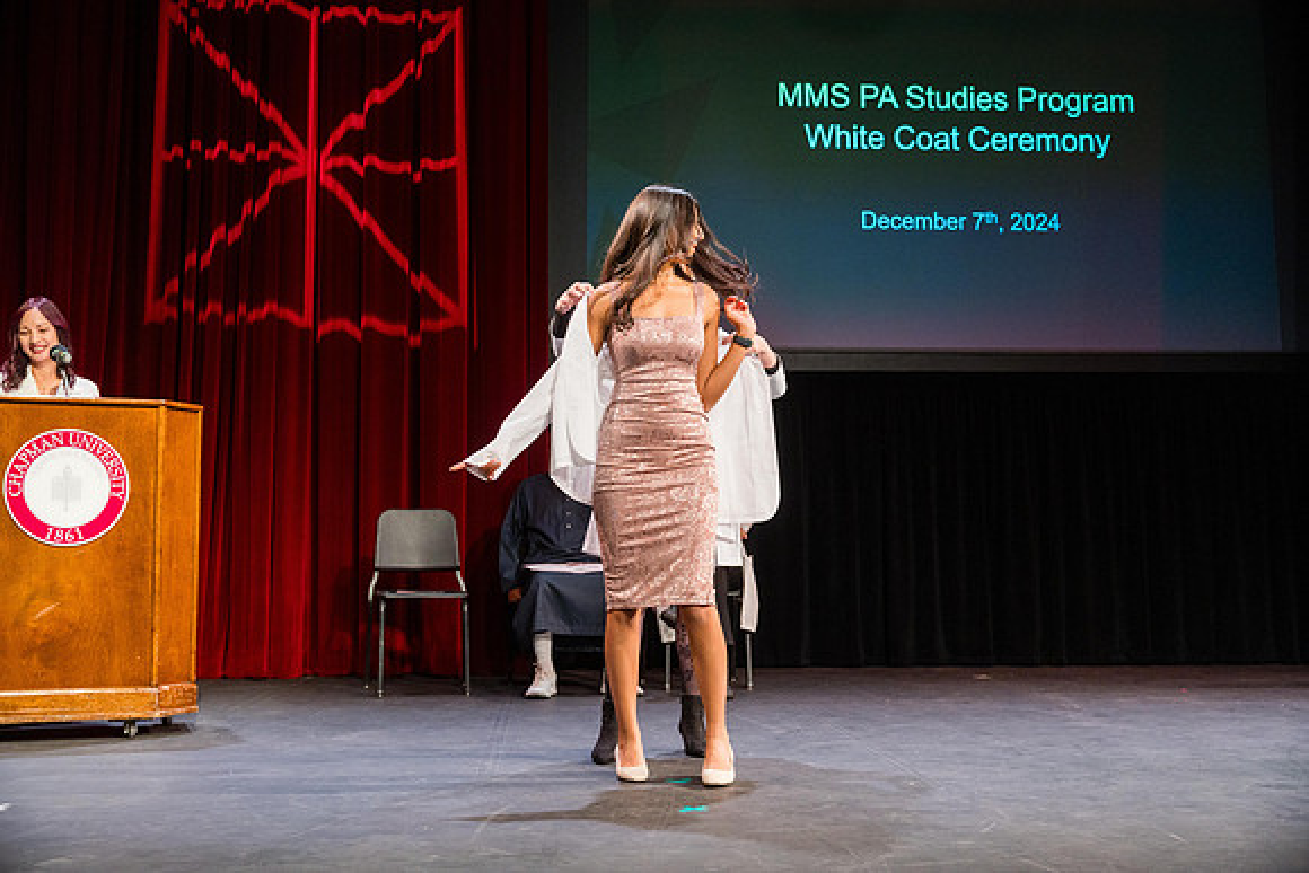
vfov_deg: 32.1
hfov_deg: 46.6
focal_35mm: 42
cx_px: 654
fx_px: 1520
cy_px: 436
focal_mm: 41.8
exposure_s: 1/320
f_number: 3.5
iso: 1250
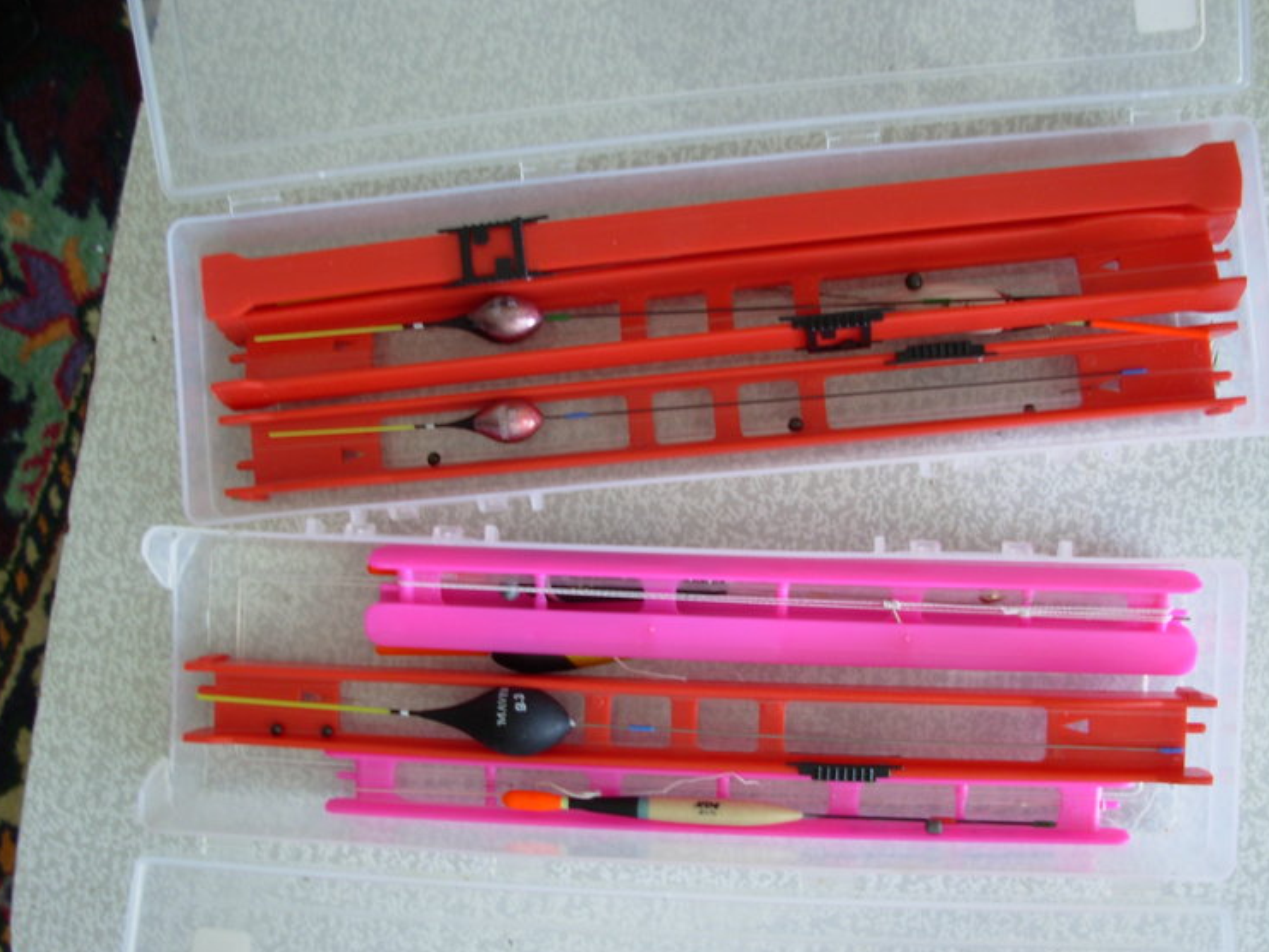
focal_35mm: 41
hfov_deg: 45.8
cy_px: 485
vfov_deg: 35.1
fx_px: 1503
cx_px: 634
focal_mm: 6.3
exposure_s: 1/6.3
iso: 50
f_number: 2.9
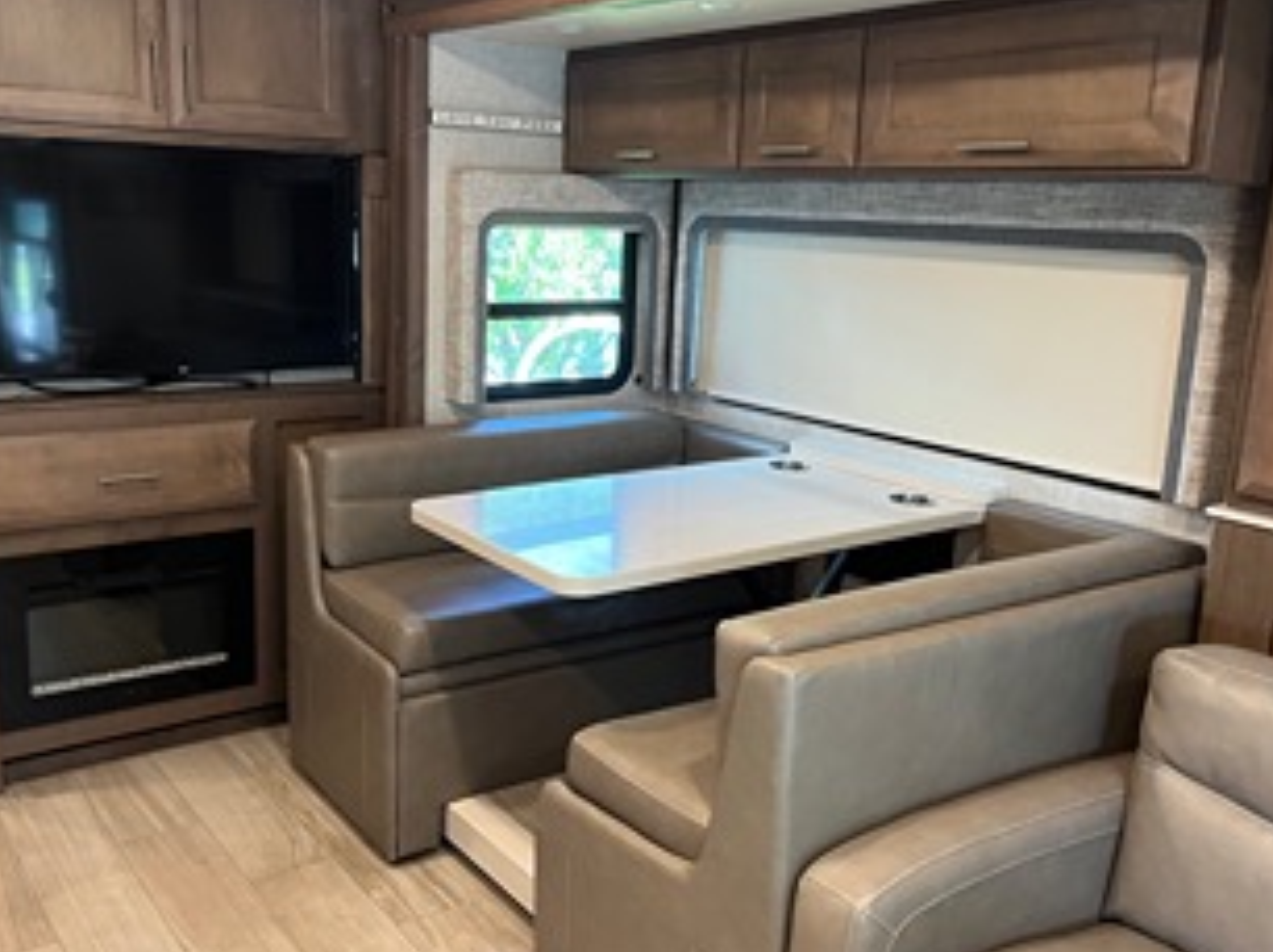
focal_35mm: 34
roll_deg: -0.3
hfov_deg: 54.0
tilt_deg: -10.8
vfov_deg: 41.7
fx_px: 1249
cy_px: 470
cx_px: 595
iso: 320
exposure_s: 1/60
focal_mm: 5.1
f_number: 1.6
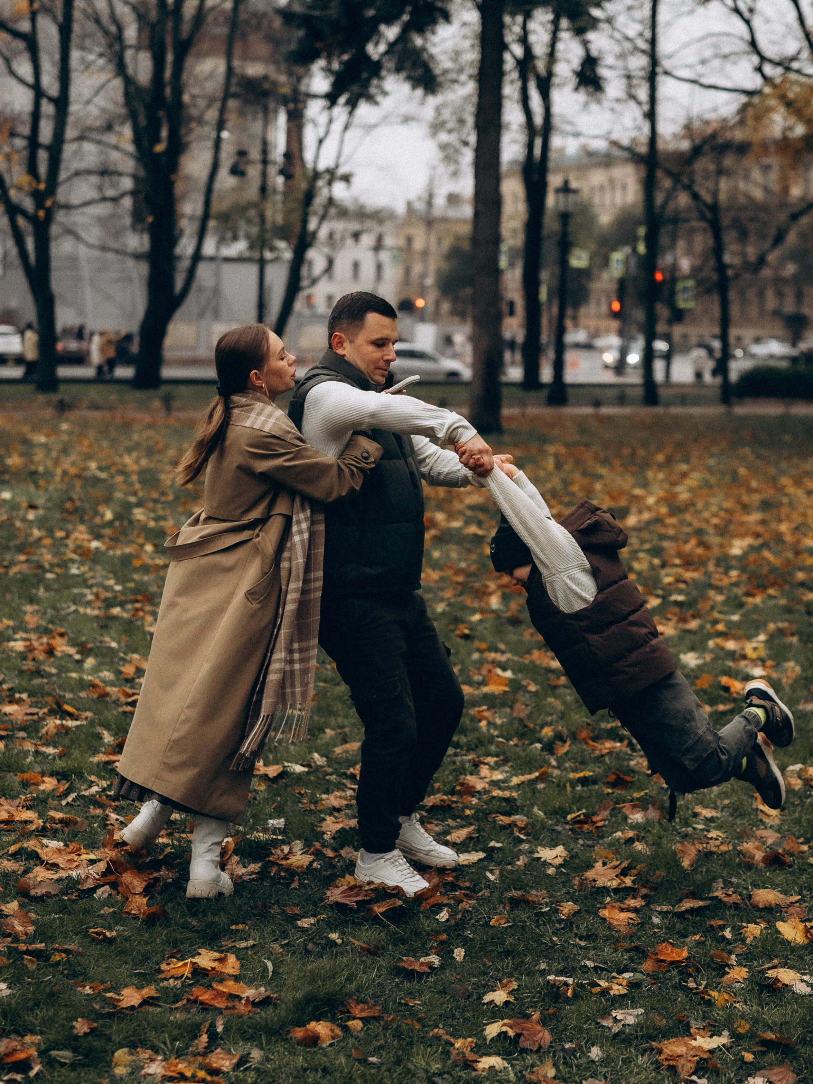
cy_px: 482
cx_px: 410
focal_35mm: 57
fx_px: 1785
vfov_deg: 33.7
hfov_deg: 25.7
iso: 800
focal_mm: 35
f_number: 1.4
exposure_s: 1/4000
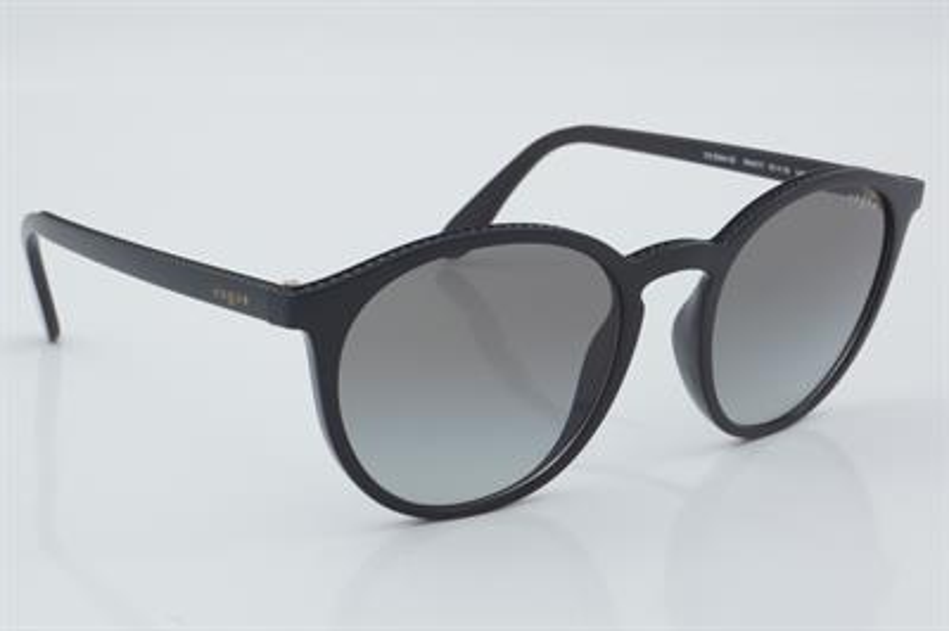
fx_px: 1975
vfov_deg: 18.2
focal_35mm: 75
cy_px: 316
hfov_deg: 27.0
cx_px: 474
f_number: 32
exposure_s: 1/4
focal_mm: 50
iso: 100
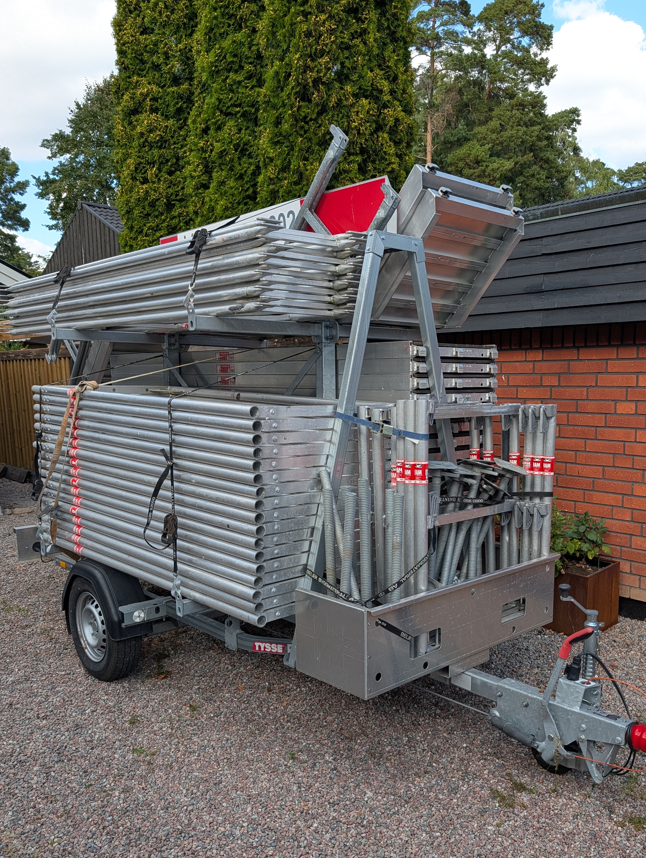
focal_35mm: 29
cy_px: 488
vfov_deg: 61.3
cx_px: 369
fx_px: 720
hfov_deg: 48.2
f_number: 1.68
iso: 17
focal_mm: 6.9
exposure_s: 1/264
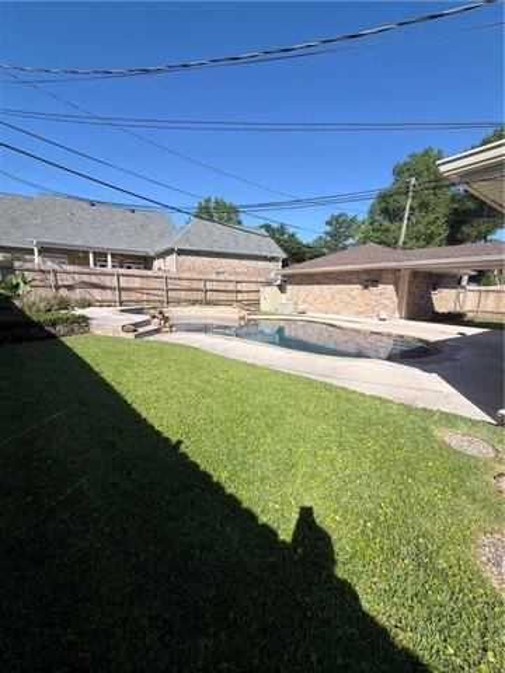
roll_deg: -1.5
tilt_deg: -9.2
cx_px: 252
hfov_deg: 85.7
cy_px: 336
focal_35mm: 14
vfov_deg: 102.1
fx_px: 272
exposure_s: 1/770
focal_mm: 2.22
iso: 20
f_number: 2.2
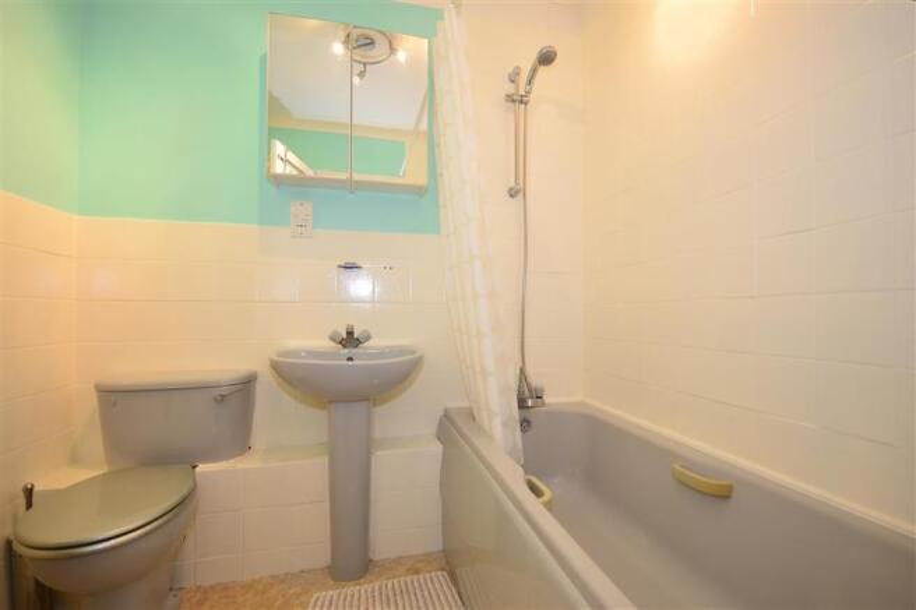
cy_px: 305
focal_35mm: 15
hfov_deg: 100.4
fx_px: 382
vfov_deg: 77.3
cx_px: 458
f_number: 5.6
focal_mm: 10
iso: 400
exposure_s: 1/20
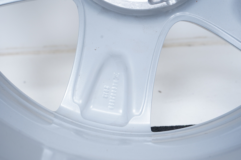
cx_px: 120
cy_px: 80
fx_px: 361
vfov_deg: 25.0
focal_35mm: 54
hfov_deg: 36.9
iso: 200
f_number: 7.1
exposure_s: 1/100
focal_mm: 54
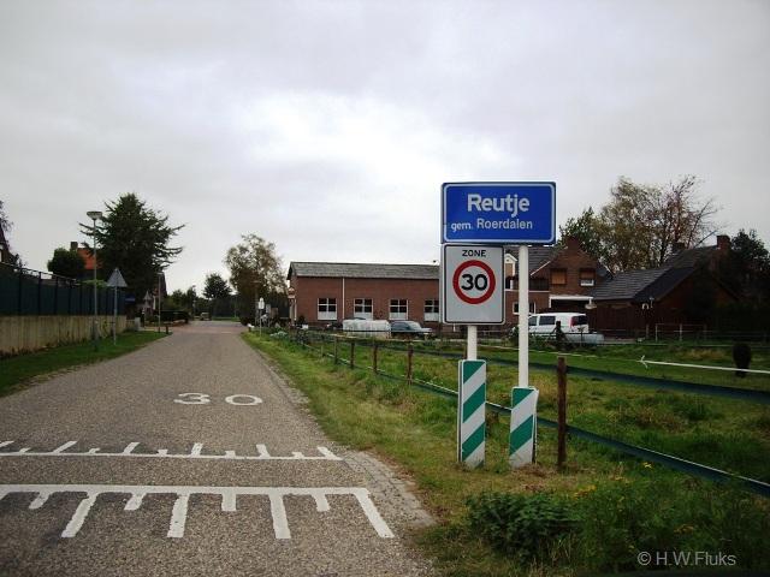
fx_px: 845
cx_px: 385
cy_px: 288
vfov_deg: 37.7
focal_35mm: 38
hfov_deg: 49.0
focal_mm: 7.9
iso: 100
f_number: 2.8
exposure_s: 1/125
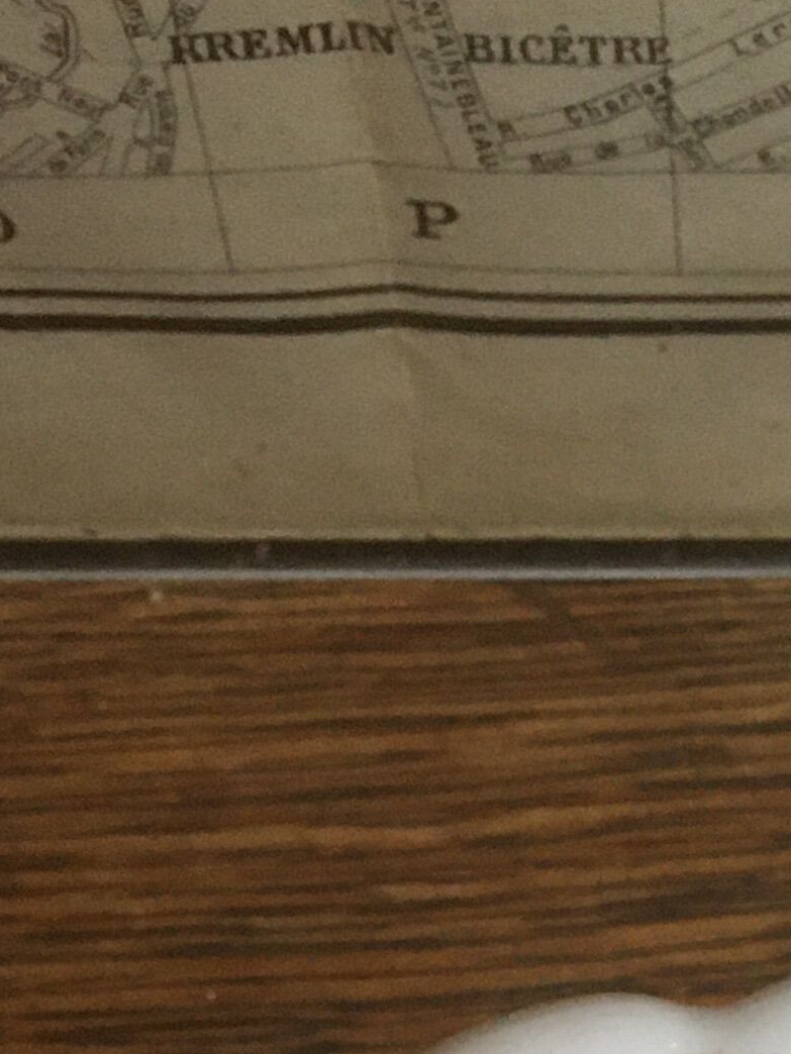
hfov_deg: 12.9
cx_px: 955
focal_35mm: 112
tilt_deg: -78.9
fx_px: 3412
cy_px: 1979
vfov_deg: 15.0
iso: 160
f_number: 2.2
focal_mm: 4.15
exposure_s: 1/33
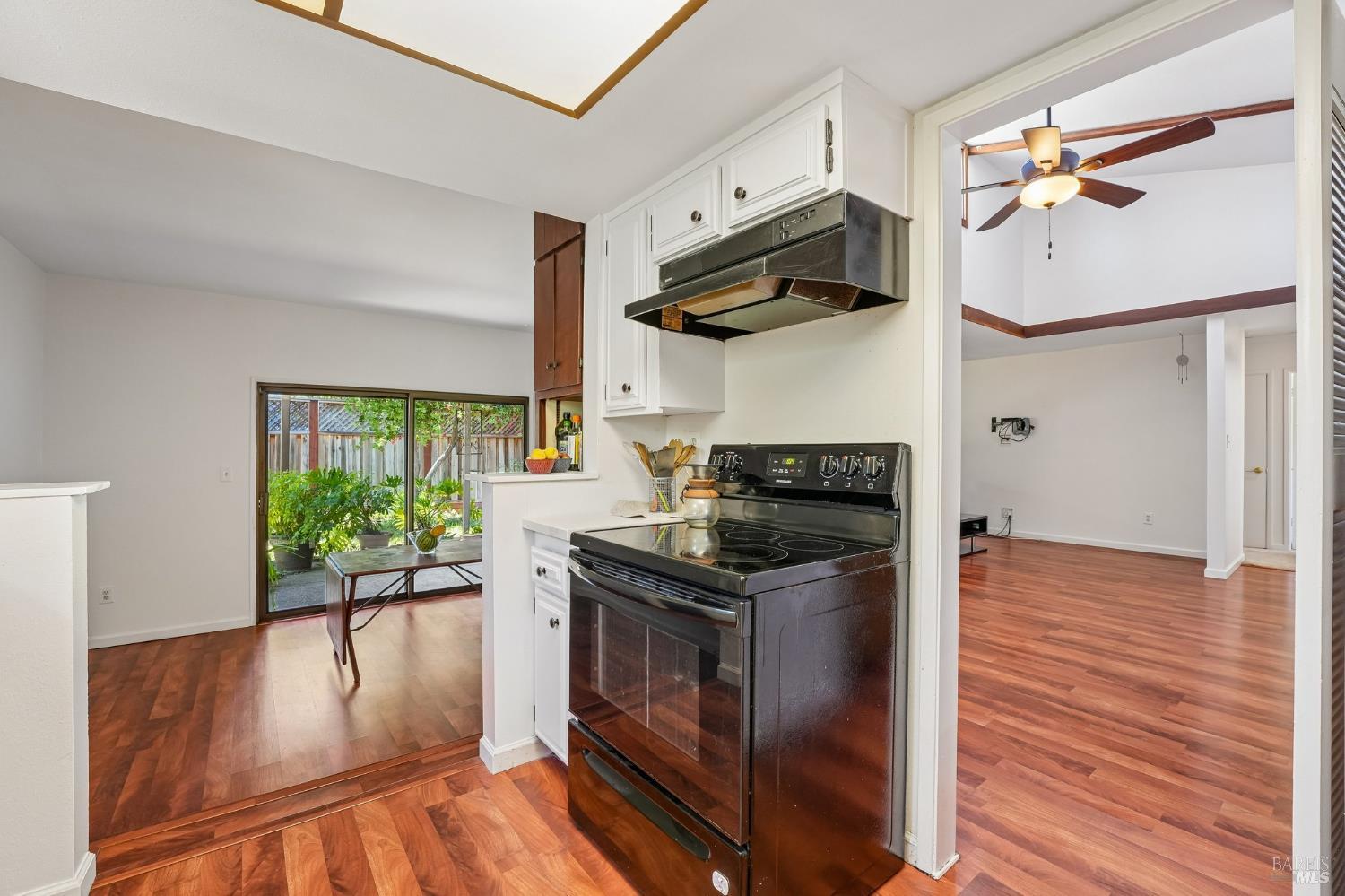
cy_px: 448
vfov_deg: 81.2
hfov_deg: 104.3
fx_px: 523
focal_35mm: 14
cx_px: 672
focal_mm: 14
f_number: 8
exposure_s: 1/15
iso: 500
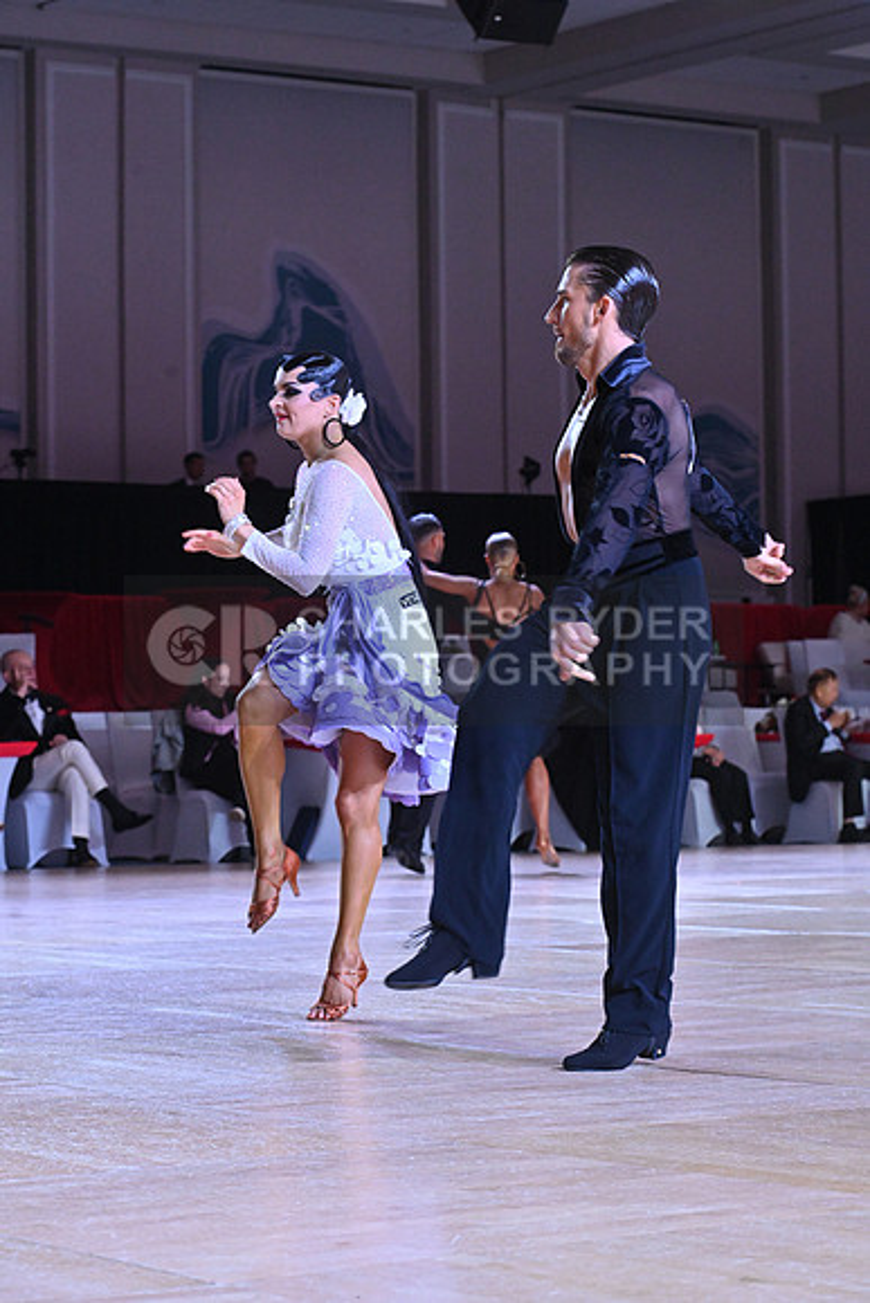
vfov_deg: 20.4
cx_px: 435
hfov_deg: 13.7
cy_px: 652
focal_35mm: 100
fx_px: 3623
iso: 4000
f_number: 7.1
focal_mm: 100
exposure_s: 1/400
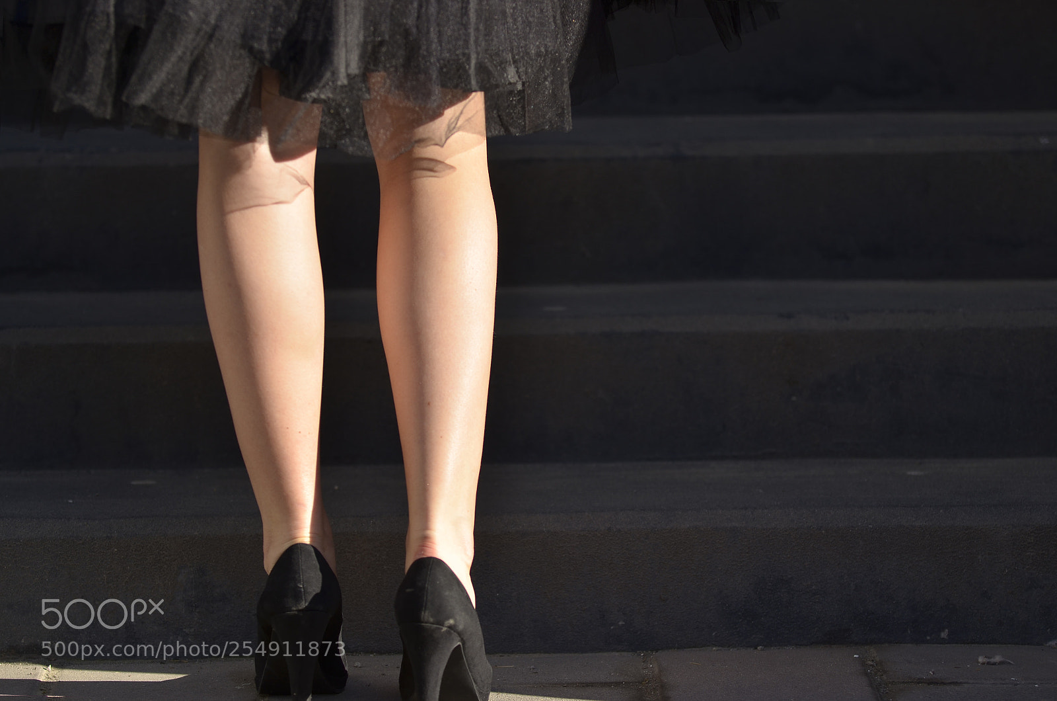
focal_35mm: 180
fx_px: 5274
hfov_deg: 11.4
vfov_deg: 7.6
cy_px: 350
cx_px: 528
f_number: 2.8
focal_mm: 120
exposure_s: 1/1000
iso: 100
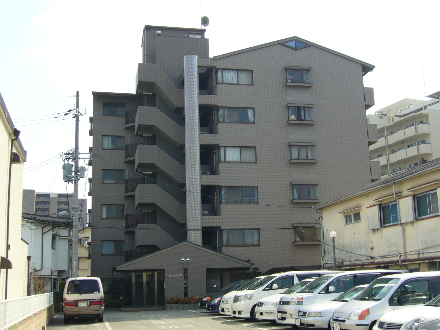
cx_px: 220
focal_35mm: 45
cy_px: 165
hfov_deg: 42.1
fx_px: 572
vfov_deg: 32.2
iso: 80
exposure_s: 1/160
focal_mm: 7.5
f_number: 6.3
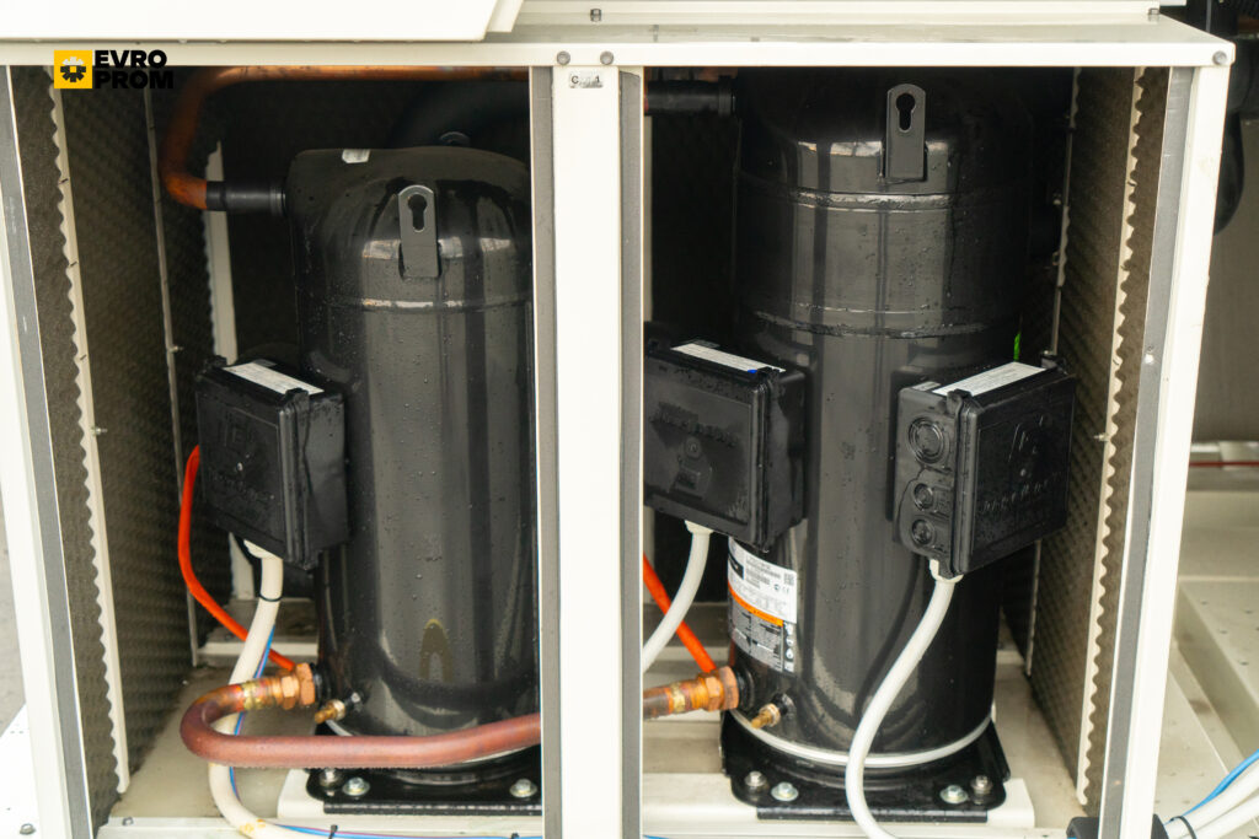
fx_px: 1714
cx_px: 630
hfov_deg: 40.3
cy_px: 420
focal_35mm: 49
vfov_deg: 27.5
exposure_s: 1/50
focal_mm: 49
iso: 1000
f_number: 4.5
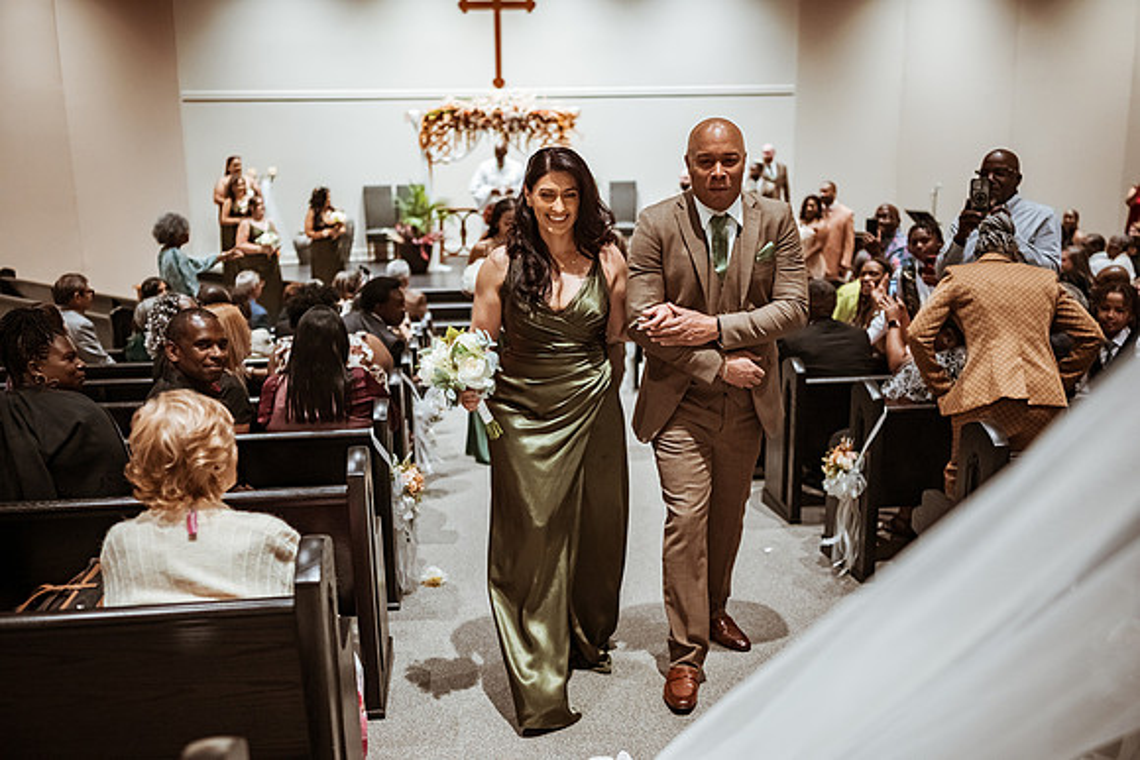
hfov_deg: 54.4
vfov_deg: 37.9
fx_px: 1109
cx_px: 570
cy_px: 380
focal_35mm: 35
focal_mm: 35
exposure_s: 1/500
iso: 1000
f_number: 1.8
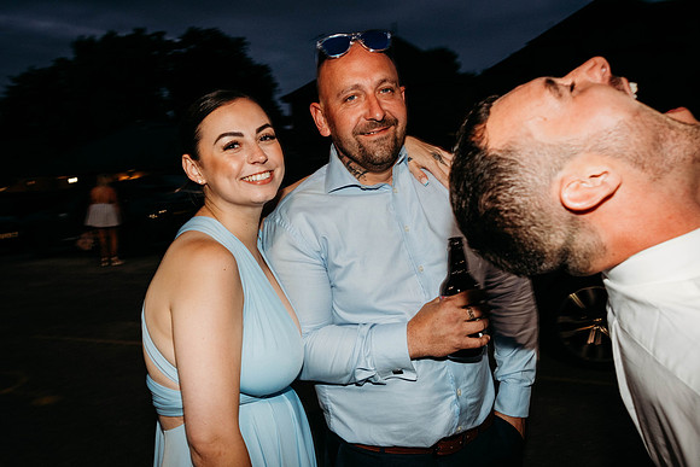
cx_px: 350
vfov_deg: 43.6
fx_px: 583
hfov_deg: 61.9
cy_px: 234
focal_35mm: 30
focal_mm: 20
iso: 640
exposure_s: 1/40
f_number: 5
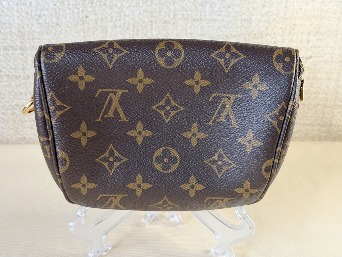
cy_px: 128
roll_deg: -0.8
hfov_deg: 39.7
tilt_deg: -24.2
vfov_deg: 30.3
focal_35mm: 48
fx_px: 474
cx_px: 171
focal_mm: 6.76
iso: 125
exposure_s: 1/57
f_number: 1.78
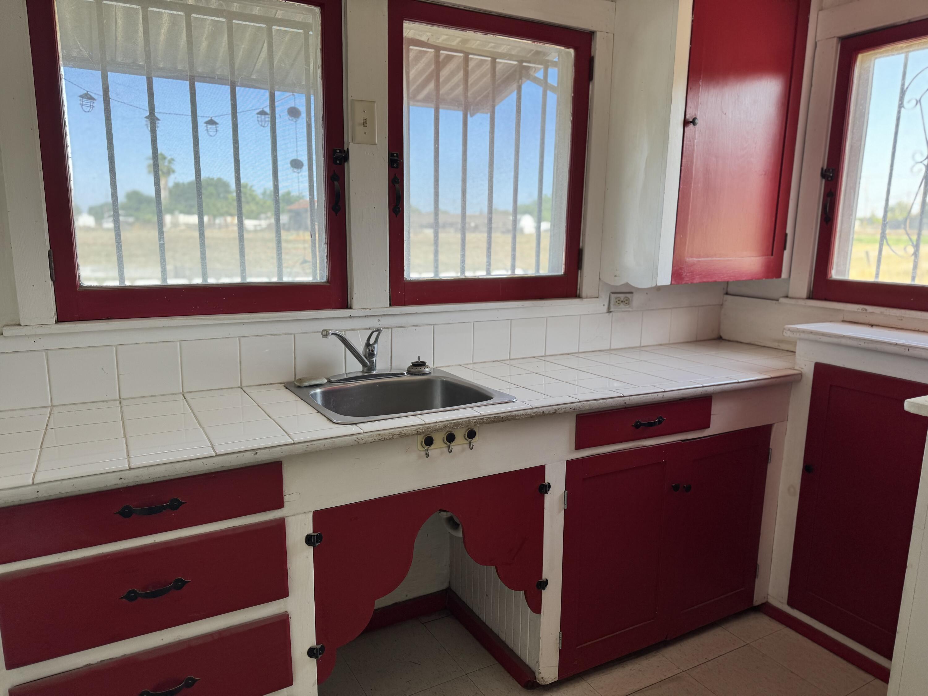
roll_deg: -0.8
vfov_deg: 56.8
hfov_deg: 71.6
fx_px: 643
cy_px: 348
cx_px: 464
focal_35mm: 24
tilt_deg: -10.4
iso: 64
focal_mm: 6.76
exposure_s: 1/121
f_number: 1.78
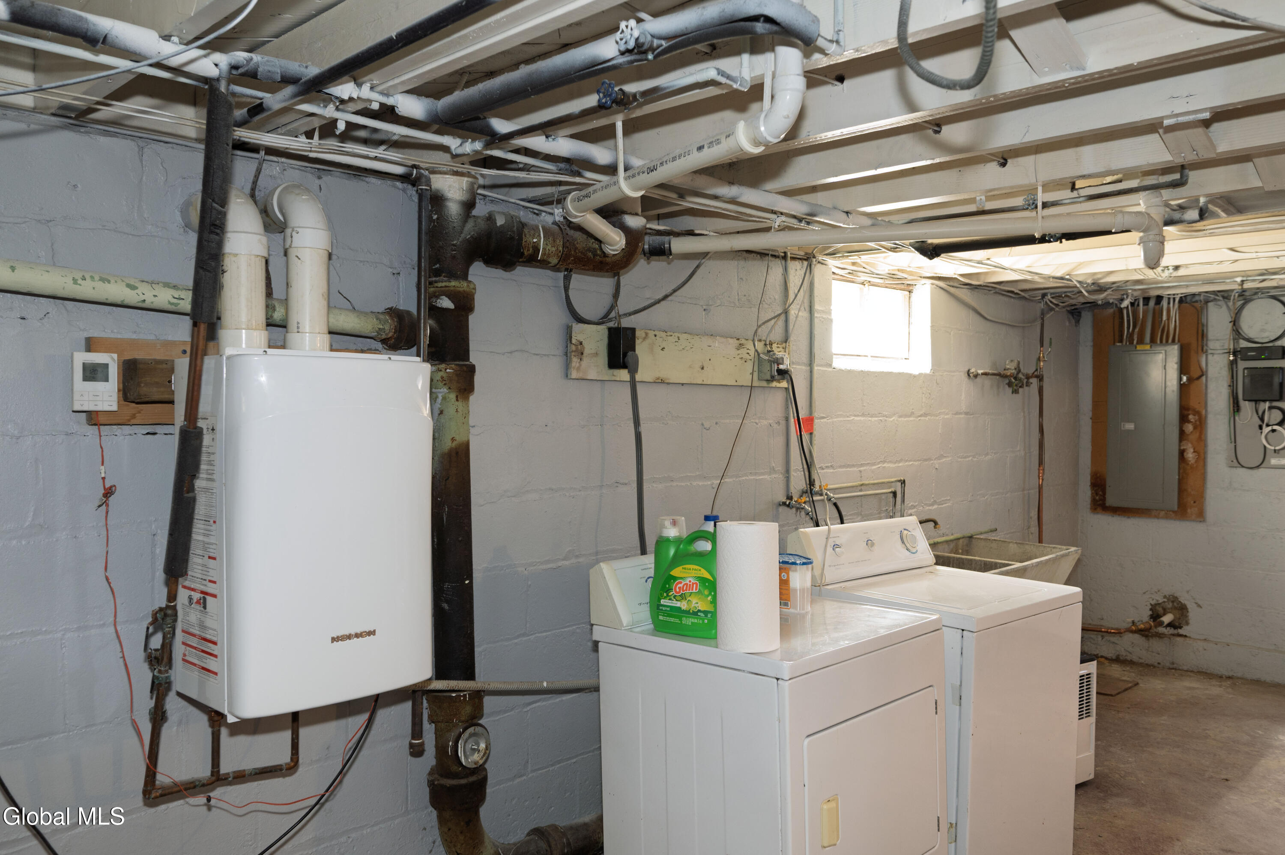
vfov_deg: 50.3
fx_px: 910
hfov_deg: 70.5
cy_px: 428
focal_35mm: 26
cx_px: 642
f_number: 4.8
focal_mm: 25.5
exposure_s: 1/10
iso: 400
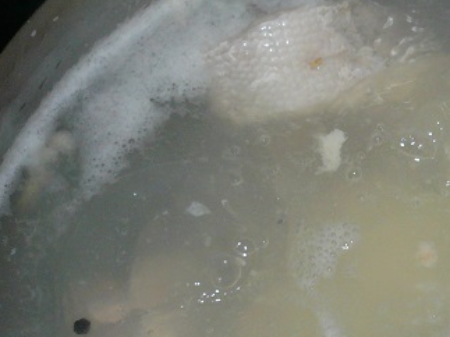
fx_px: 1014
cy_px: 304
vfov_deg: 18.6
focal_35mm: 78
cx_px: 464
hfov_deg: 23.8
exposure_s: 1/30
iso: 100
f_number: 2.8
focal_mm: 4.6
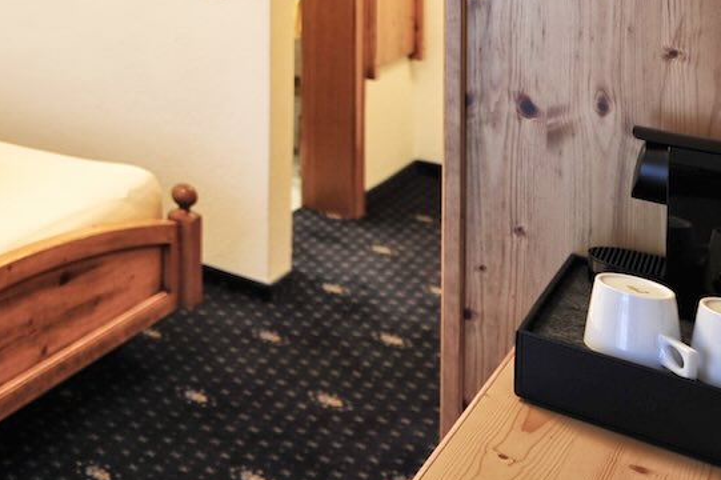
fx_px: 881
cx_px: -279
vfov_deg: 28.5
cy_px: -9
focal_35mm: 44
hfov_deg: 31.1
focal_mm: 14
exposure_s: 1/20
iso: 200
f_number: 2.8
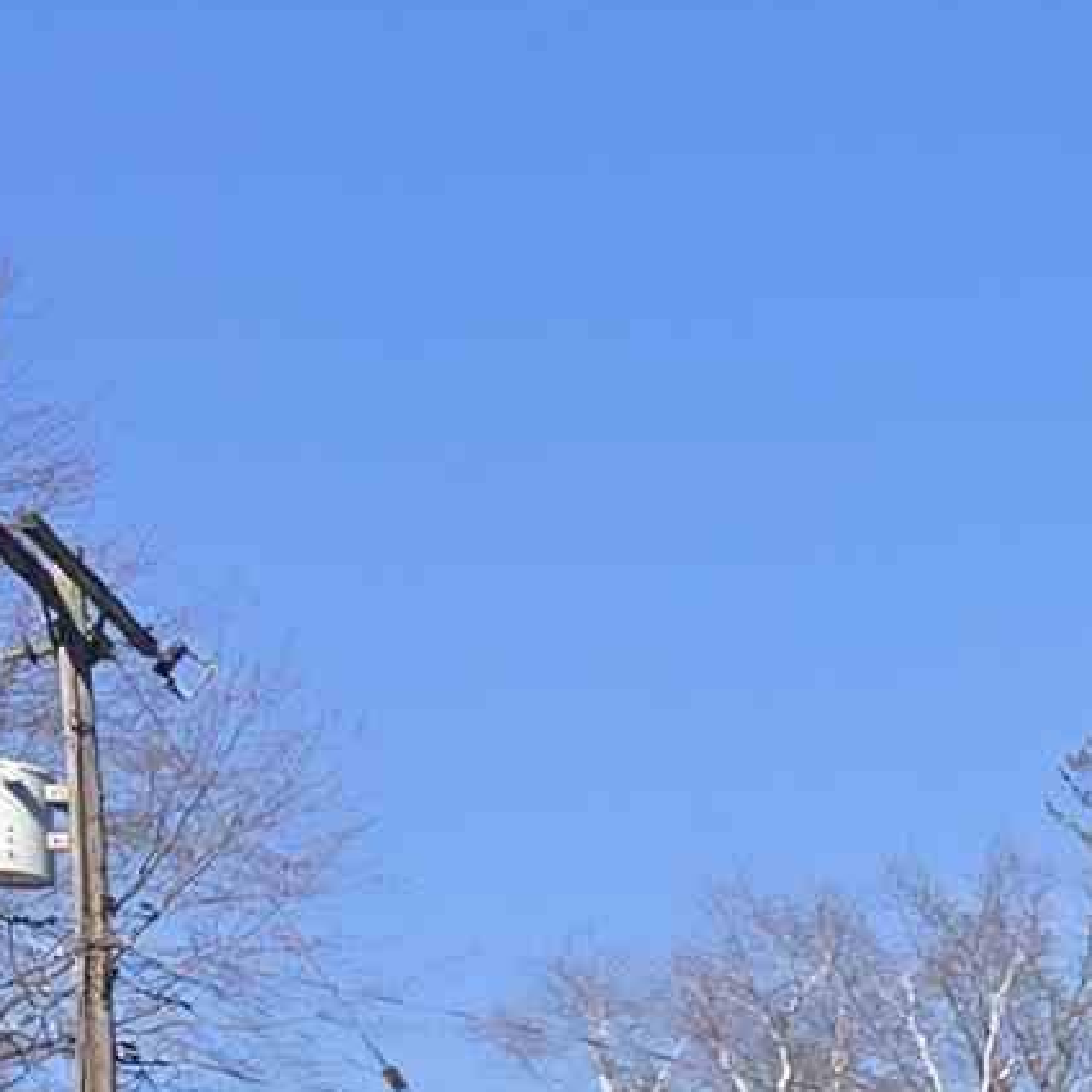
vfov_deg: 10.7
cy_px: 2292
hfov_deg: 8.5
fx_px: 5246
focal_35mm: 147
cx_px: 3877
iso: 12
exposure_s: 1/671
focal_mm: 6.3
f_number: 1.7
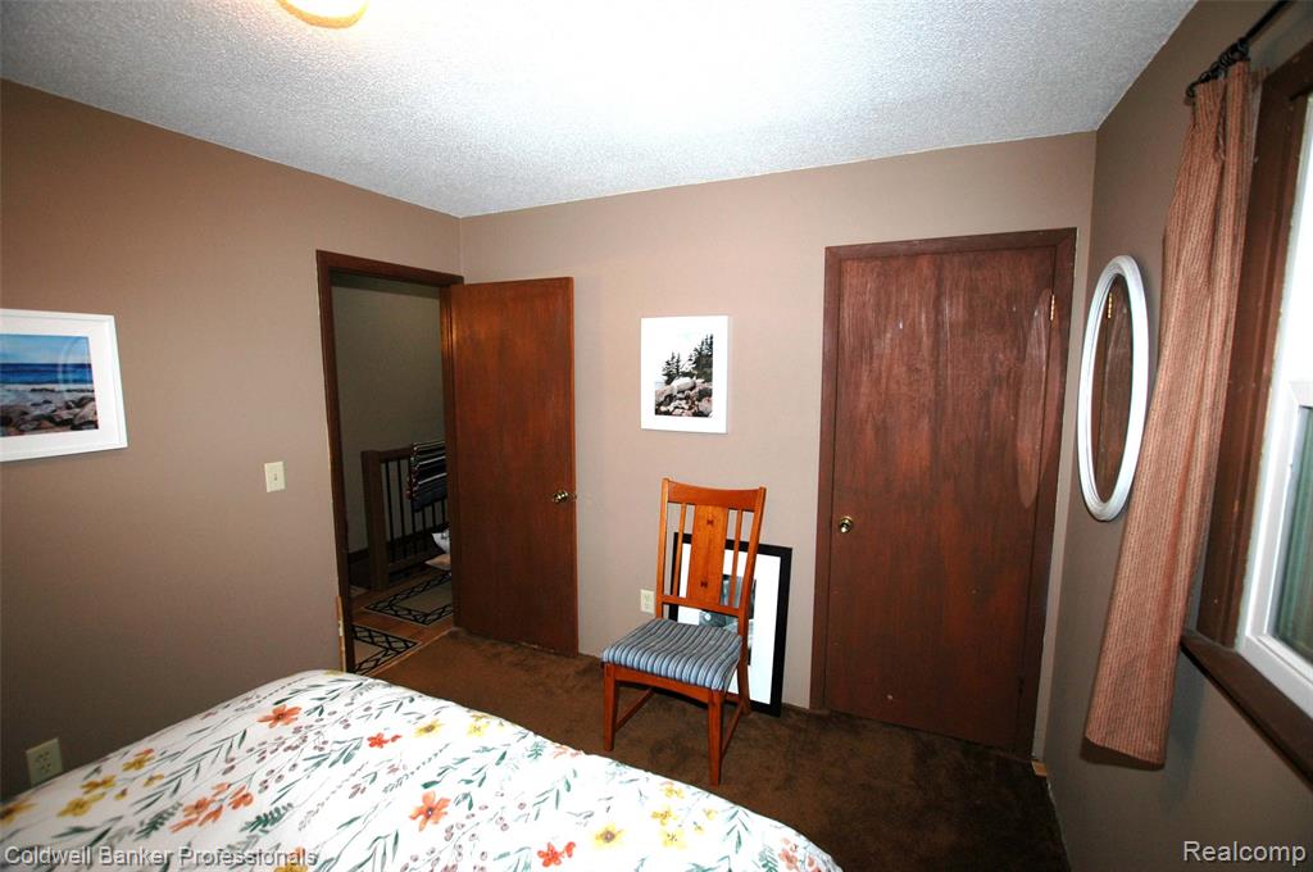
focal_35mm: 15
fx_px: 546
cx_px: 656
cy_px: 436
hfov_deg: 100.5
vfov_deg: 77.2
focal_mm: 10
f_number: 4
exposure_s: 1/60
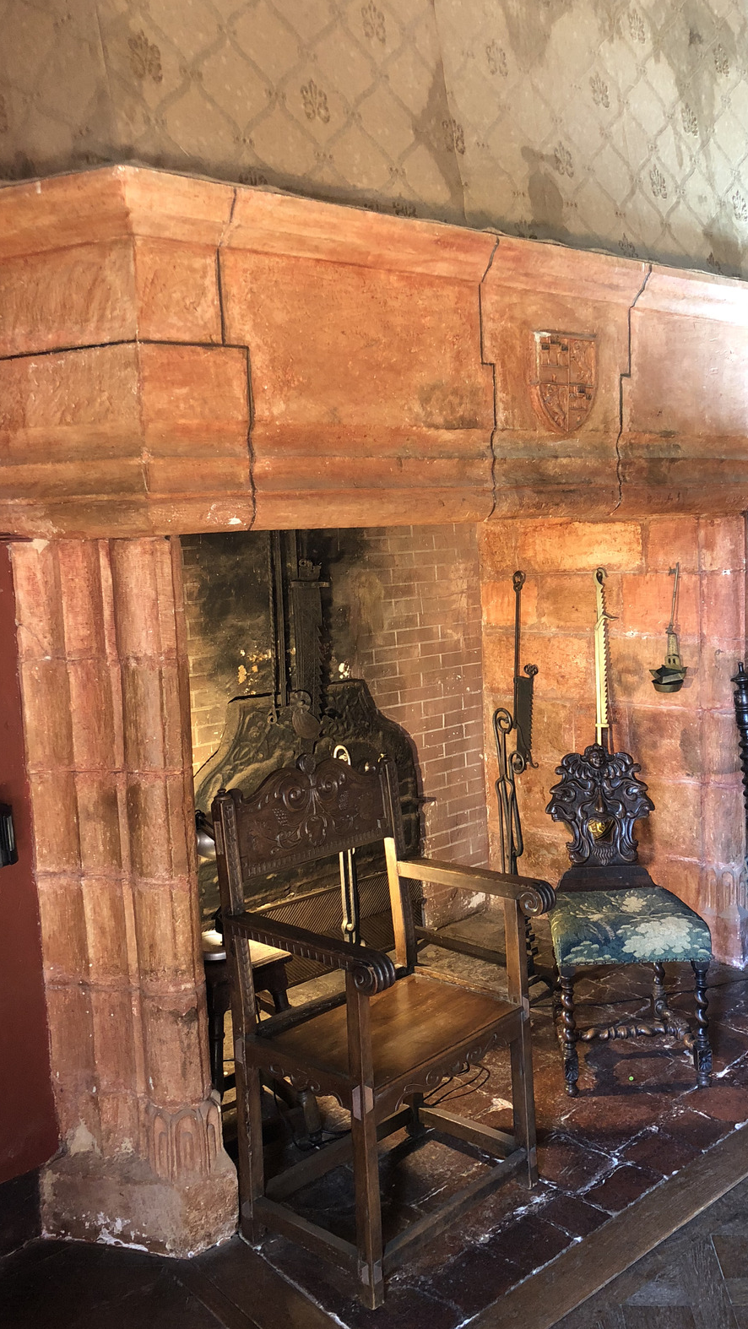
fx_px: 1092
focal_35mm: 31
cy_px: 657
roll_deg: +2.2
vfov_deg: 62.6
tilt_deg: -5.6
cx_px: 422
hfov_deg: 37.7
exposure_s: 1/9
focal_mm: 4
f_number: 1.8
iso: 100
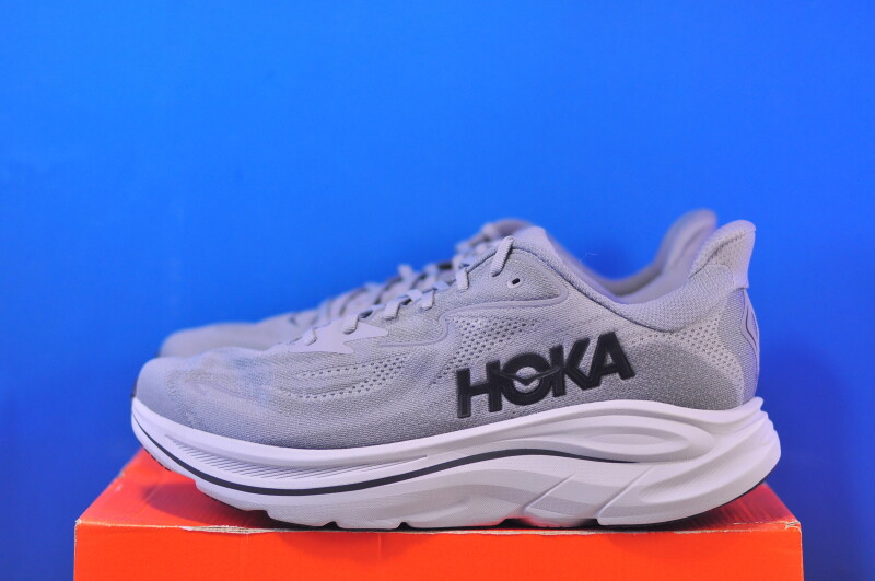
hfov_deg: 27.0
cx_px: 438
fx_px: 1820
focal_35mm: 75
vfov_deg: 18.1
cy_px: 290
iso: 250
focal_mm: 50
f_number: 2.2
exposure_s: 1/320
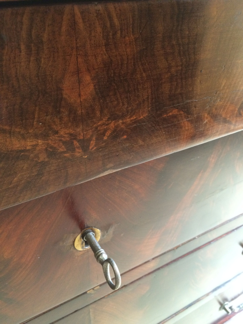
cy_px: 162
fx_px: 271
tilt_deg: -36.6
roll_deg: +0.3
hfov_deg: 48.2
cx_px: 122
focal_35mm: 29
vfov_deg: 61.7
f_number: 2.2
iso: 250
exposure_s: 1/20
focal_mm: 4.15
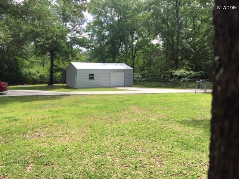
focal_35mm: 29
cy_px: 90
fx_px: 200
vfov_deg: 48.2
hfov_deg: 61.7
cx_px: 120
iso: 32
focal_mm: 4.15
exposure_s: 1/807
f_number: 2.2
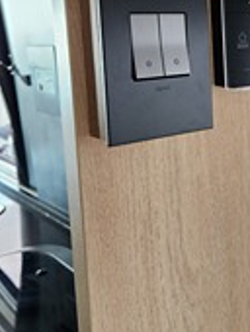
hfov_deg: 26.3
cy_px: 78
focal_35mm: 54
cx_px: 221
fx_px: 519
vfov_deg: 34.6
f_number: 1.8
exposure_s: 1/120
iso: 500
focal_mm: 5.4
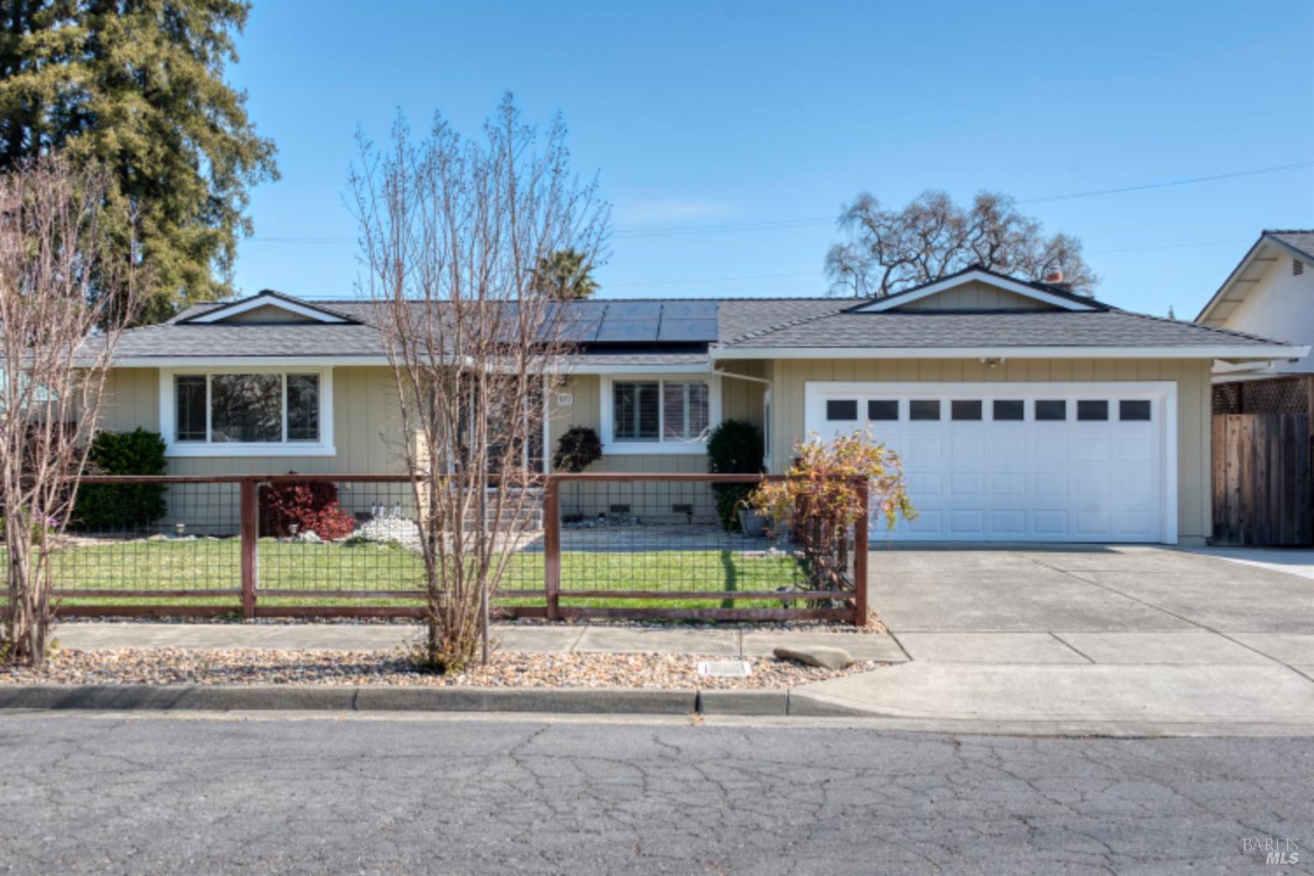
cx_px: 657
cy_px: 438
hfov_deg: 53.1
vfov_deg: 36.9
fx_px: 1314
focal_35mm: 36
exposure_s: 1/200
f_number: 7.1
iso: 50
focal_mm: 36
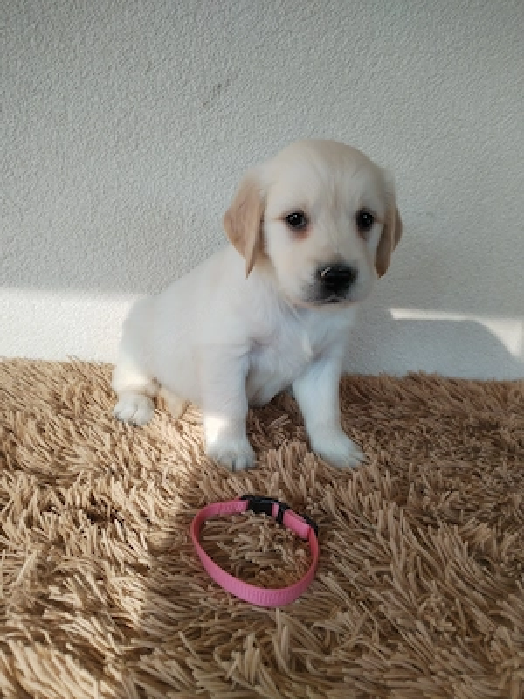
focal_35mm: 26
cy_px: 350
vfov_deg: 67.3
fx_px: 525
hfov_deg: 53.1
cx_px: 262
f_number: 1.8
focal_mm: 4.75
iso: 180
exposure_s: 1/120
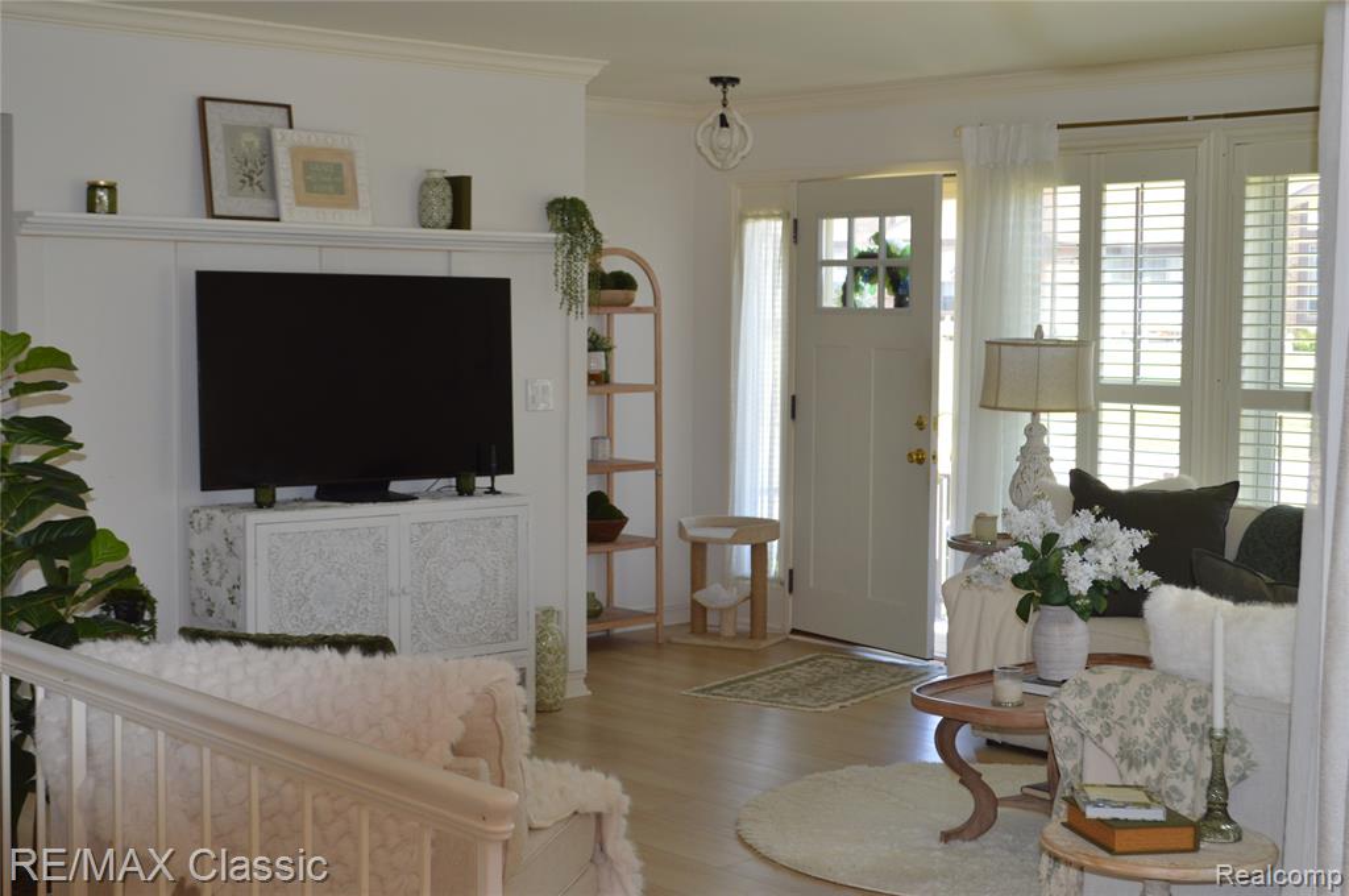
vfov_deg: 26.4
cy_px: 448
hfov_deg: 38.9
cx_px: 674
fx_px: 1909
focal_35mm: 51
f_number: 5
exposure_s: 1/100
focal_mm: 34
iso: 400
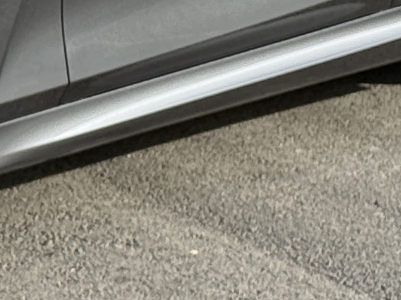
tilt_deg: -8.4
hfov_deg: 6.8
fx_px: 3347
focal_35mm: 289
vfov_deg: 5.1
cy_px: -216
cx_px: -109
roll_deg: -0.7
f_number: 1.78
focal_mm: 6.76
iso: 80
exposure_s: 1/2494
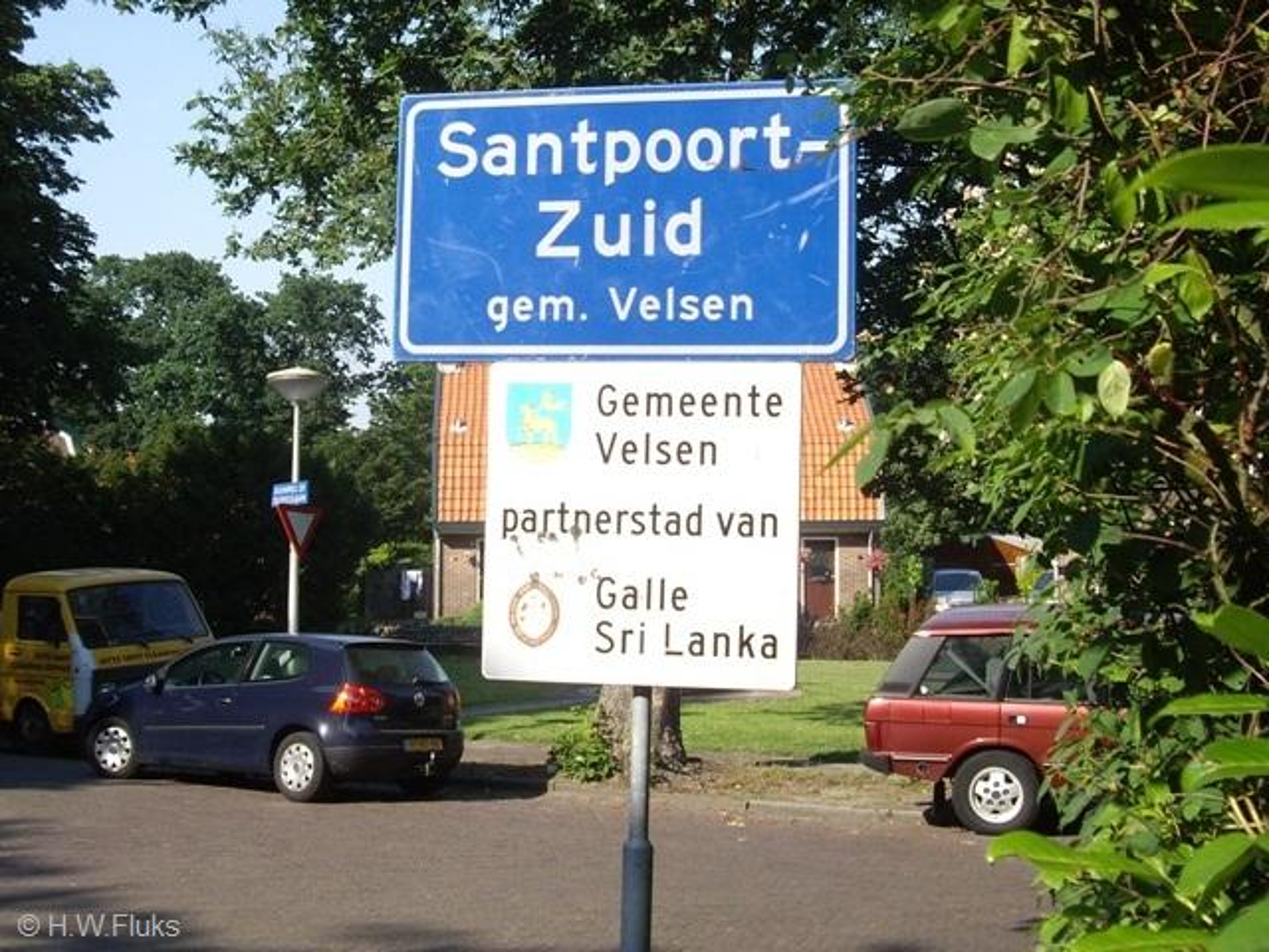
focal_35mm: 38
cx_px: 634
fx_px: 1393
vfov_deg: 37.7
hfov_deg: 49.0
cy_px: 476
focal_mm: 7.9
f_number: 2.8
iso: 64
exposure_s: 1/500
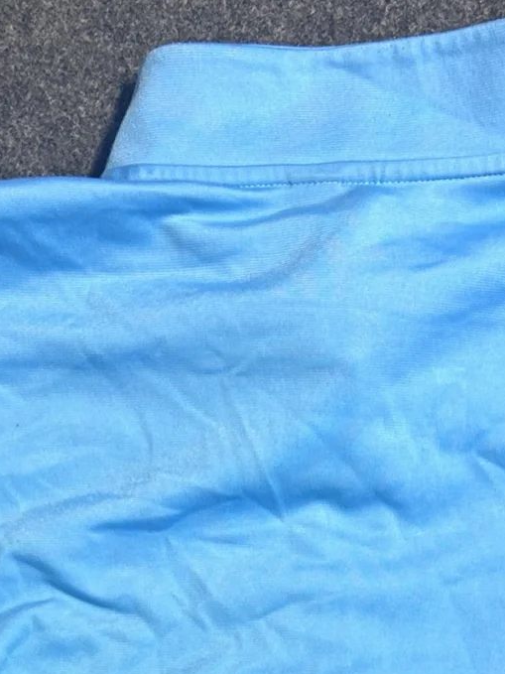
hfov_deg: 15.1
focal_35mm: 98
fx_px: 1907
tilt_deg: -62.6
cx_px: 345
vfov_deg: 17.4
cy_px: 1093
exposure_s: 1/50
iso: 80
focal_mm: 5.7
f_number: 1.5
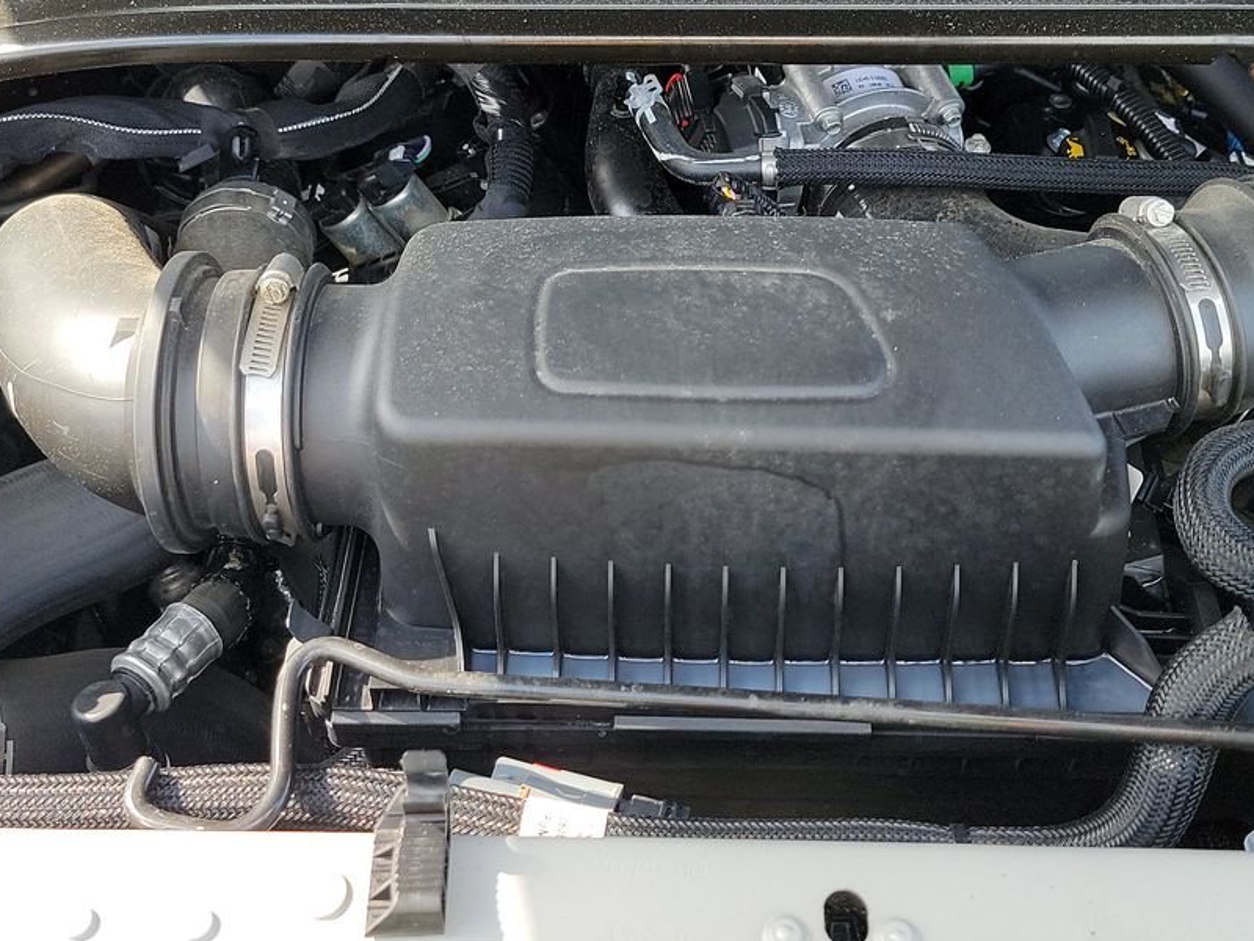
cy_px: 259
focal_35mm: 48
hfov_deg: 39.6
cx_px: 658
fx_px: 1739
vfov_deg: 29.9
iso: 52
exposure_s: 1/119
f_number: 1.8
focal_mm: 6.7
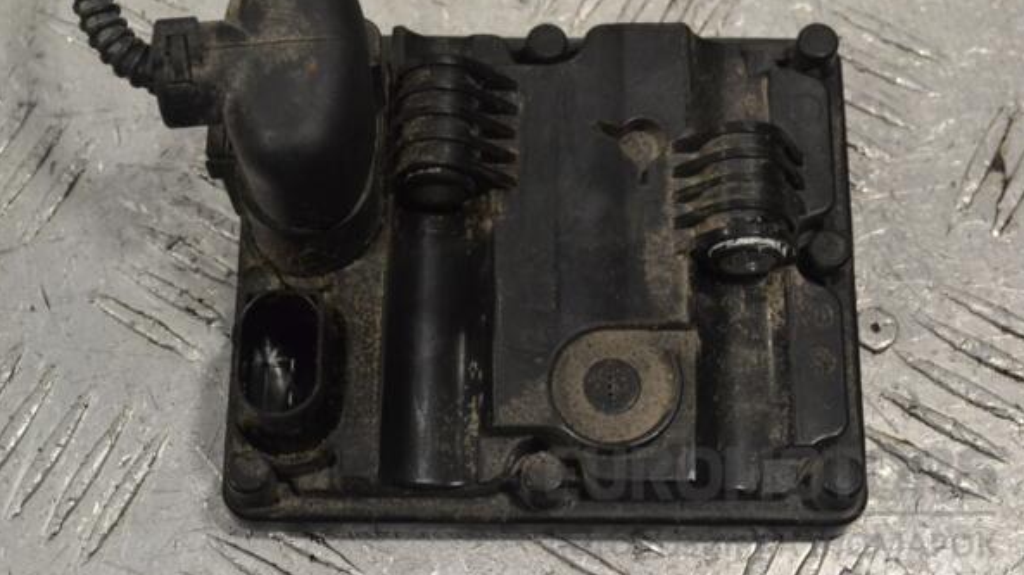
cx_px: 513
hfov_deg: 30.2
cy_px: 243
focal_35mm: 70
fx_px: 1900
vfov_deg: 17.2
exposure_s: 1/320
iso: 3200
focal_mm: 44
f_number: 10
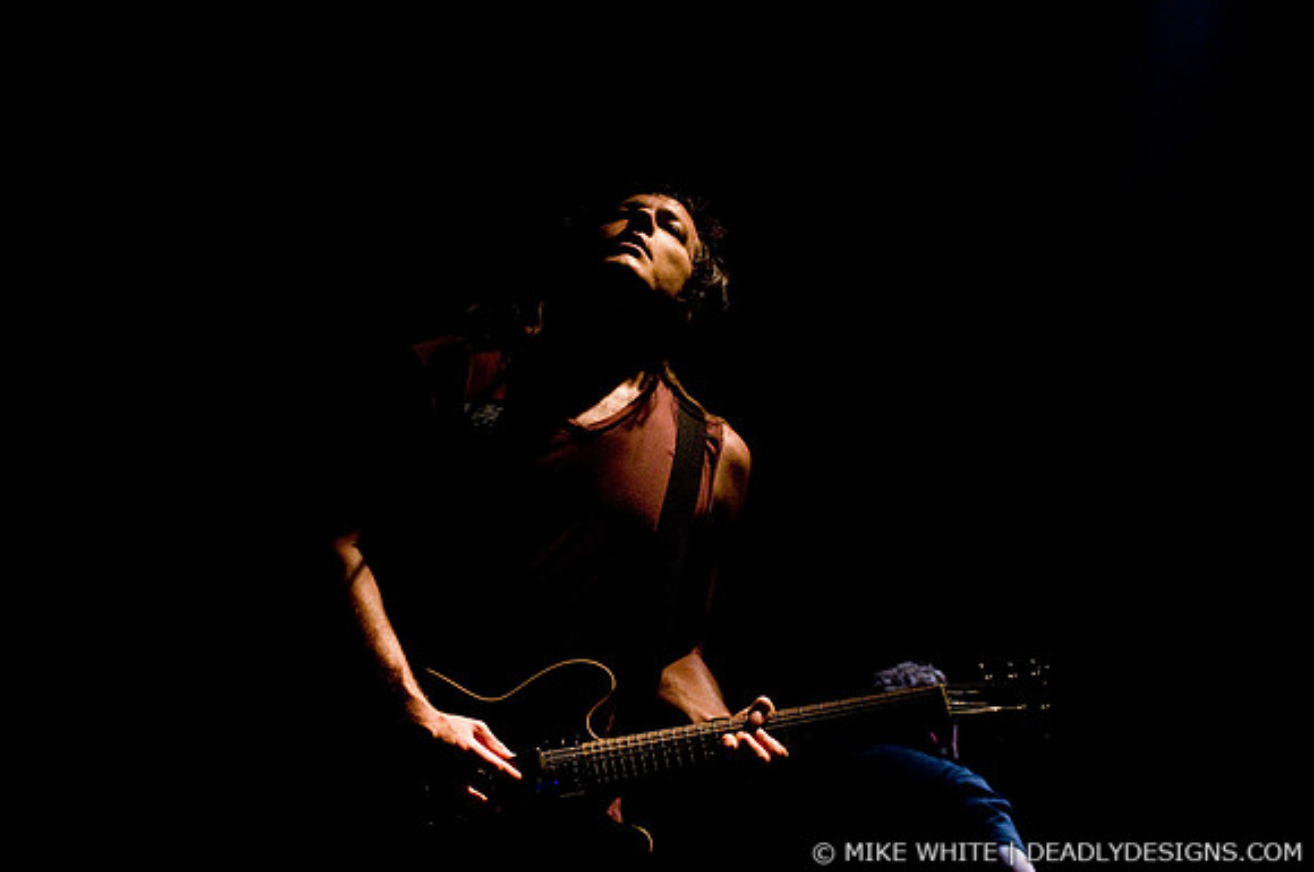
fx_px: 2624
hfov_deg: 28.1
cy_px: 436
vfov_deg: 18.9
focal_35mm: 72
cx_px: 657
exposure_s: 1/250
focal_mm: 48
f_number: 3.2
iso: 800
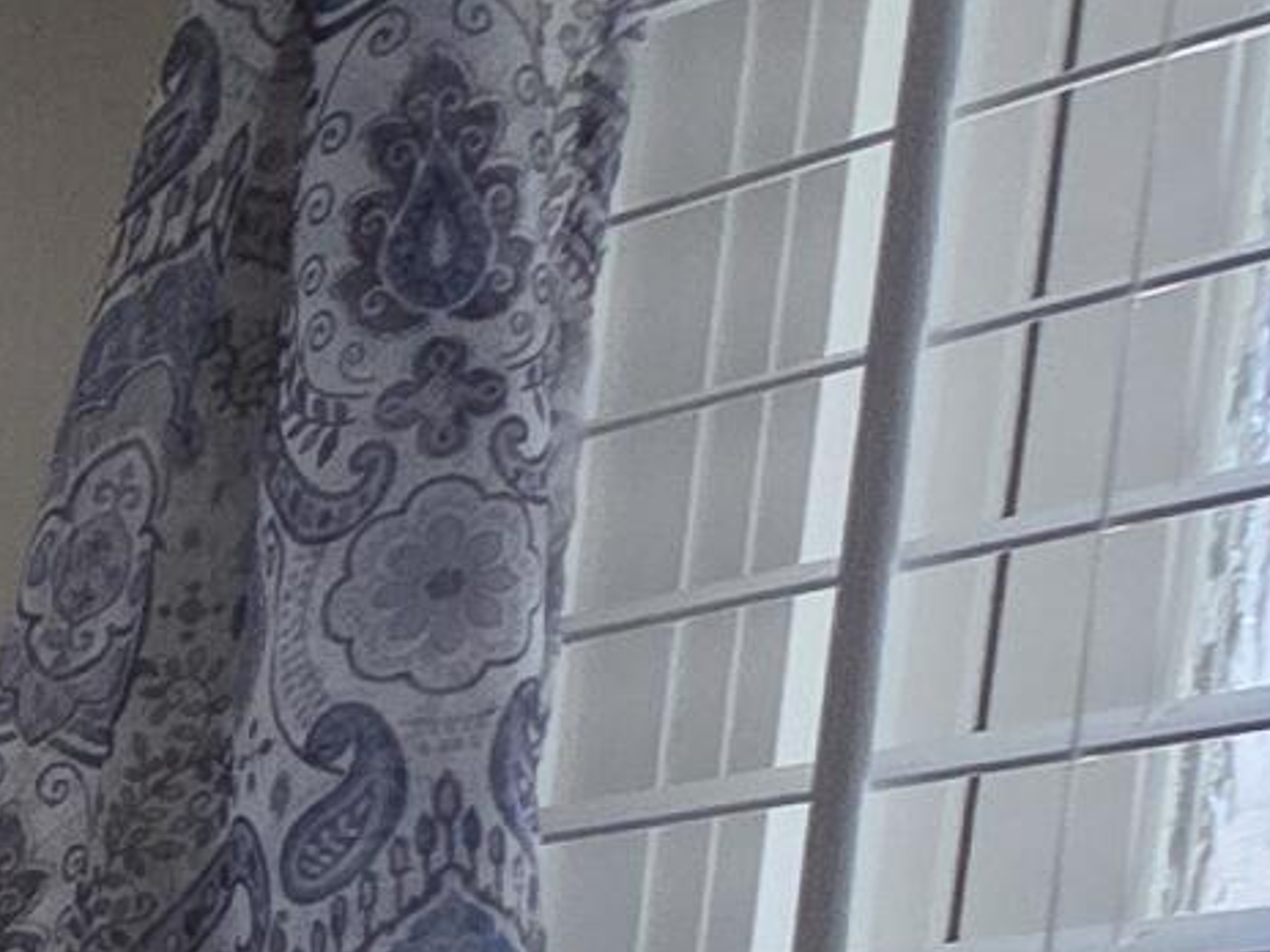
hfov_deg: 13.9
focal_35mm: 84
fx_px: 3082
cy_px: 2044
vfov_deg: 14.0
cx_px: -1968
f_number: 2.2
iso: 80
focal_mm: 2.2
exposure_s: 1/120
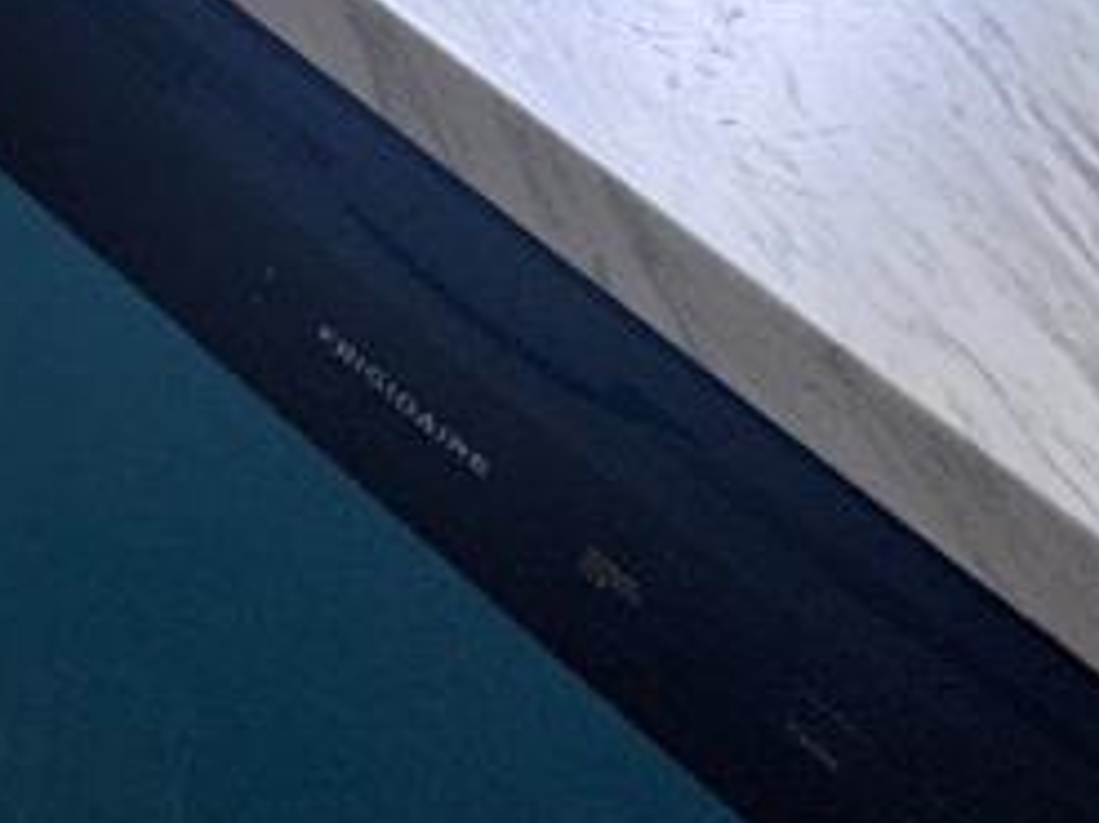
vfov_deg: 14.1
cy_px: -896
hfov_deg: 15.7
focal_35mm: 85
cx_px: -1344
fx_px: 2697
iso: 100
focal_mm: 2.22
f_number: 2.2
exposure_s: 1/120
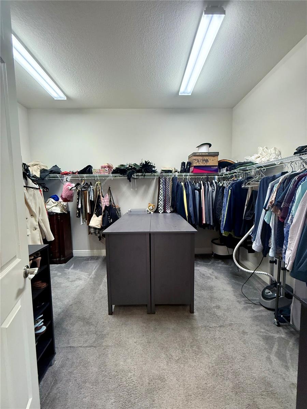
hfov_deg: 85.7
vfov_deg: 102.1
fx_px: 166
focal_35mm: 14
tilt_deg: -2.6
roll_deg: -0.2
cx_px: 154
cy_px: 204
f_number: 2.2
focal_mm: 2.22
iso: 320
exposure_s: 1/60
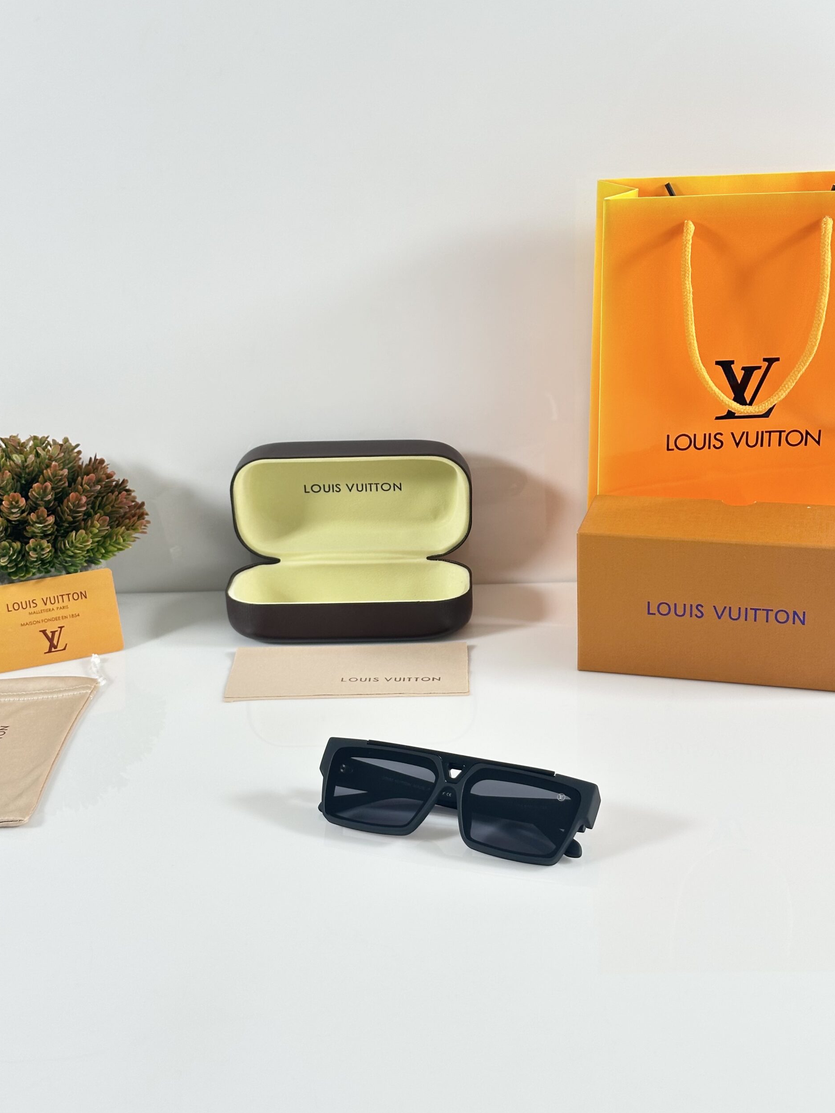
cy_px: 558
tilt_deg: -20.8
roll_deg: +1.6
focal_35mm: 49
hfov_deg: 29.7
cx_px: 423
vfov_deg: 38.9
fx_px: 1576
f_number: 1.78
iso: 80
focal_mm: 6.86
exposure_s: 1/90
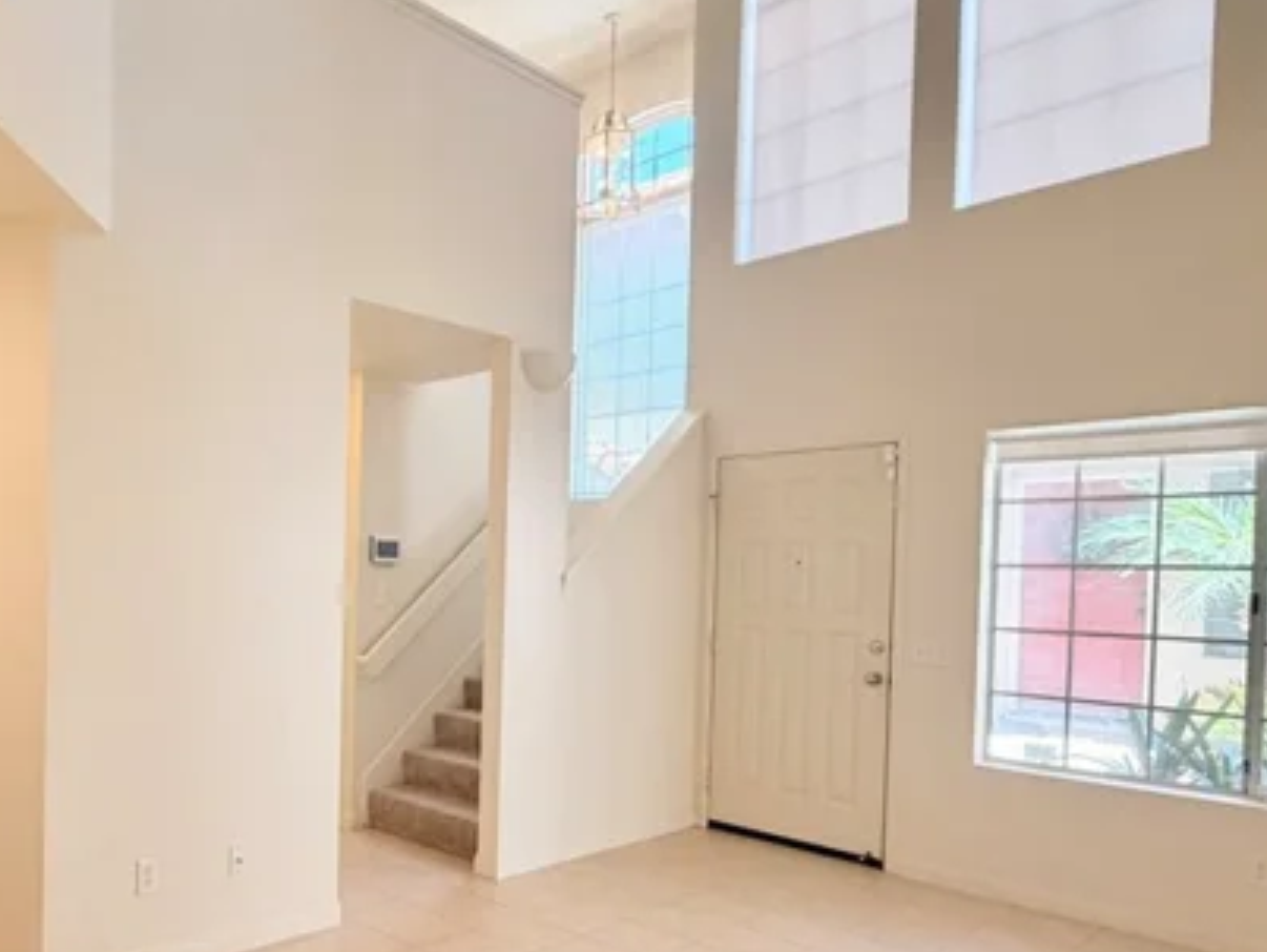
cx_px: 361
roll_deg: -1.2
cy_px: 596
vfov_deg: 52.5
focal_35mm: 26
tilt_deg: -1.8
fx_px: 952
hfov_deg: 64.3
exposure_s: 1/120
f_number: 2.2
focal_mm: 2.22
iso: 160
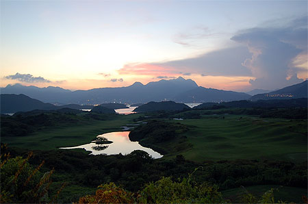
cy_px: 102
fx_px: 282
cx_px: 154
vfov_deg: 39.8
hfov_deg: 57.3
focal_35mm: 33
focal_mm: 22
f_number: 3.8
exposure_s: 1/5
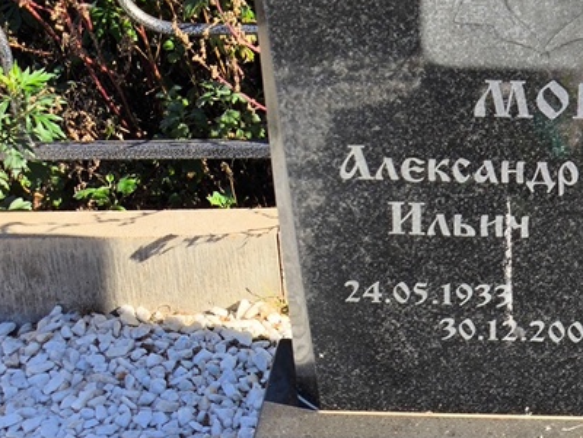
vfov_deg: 14.8
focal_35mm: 100
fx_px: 1684
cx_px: 486
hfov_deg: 19.4
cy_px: 140
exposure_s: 1/791
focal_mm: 4.71
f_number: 1.7
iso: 50
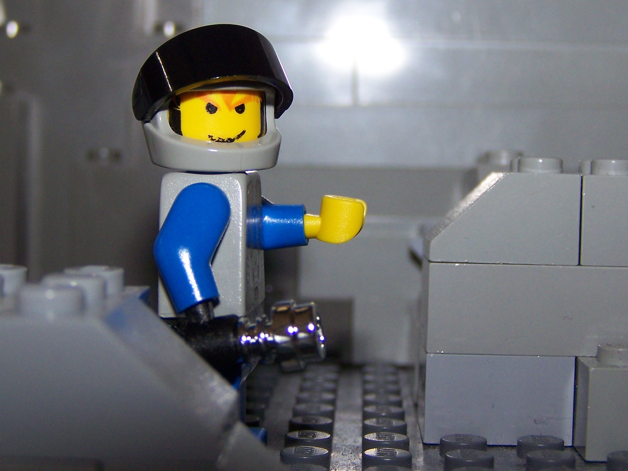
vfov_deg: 18.0
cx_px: 314
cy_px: 168
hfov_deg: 23.8
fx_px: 1488
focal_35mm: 82
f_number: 3
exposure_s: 1/60
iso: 80
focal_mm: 8.5
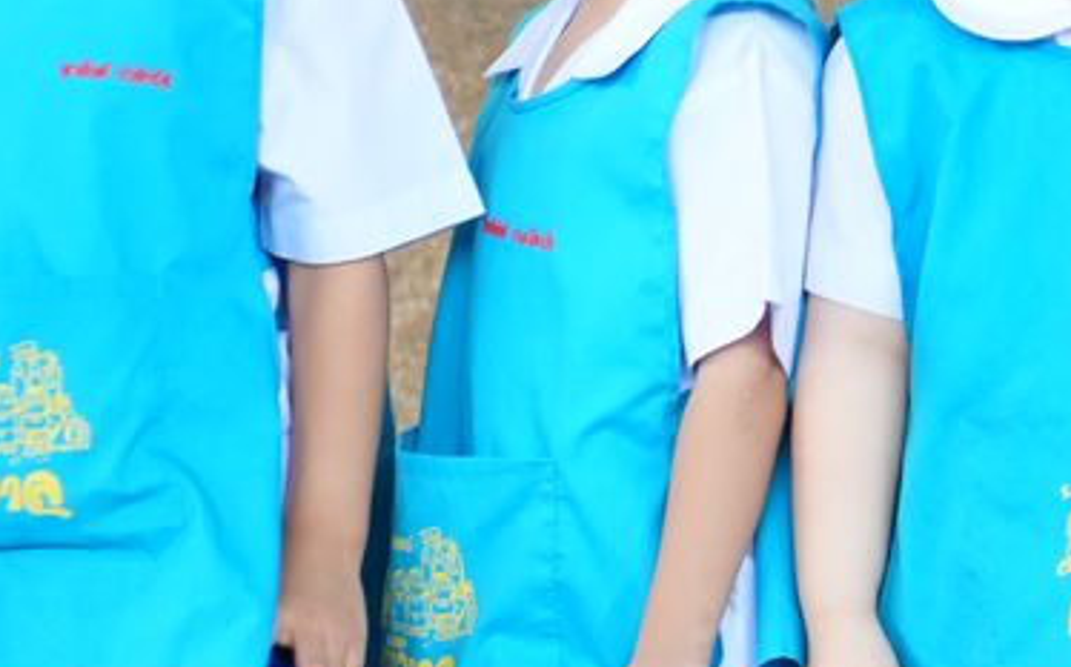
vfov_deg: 2.1
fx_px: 18125
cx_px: 1173
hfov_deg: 3.4
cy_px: 226
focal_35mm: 622
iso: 1250
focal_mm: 135
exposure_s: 1/100
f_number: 5.6
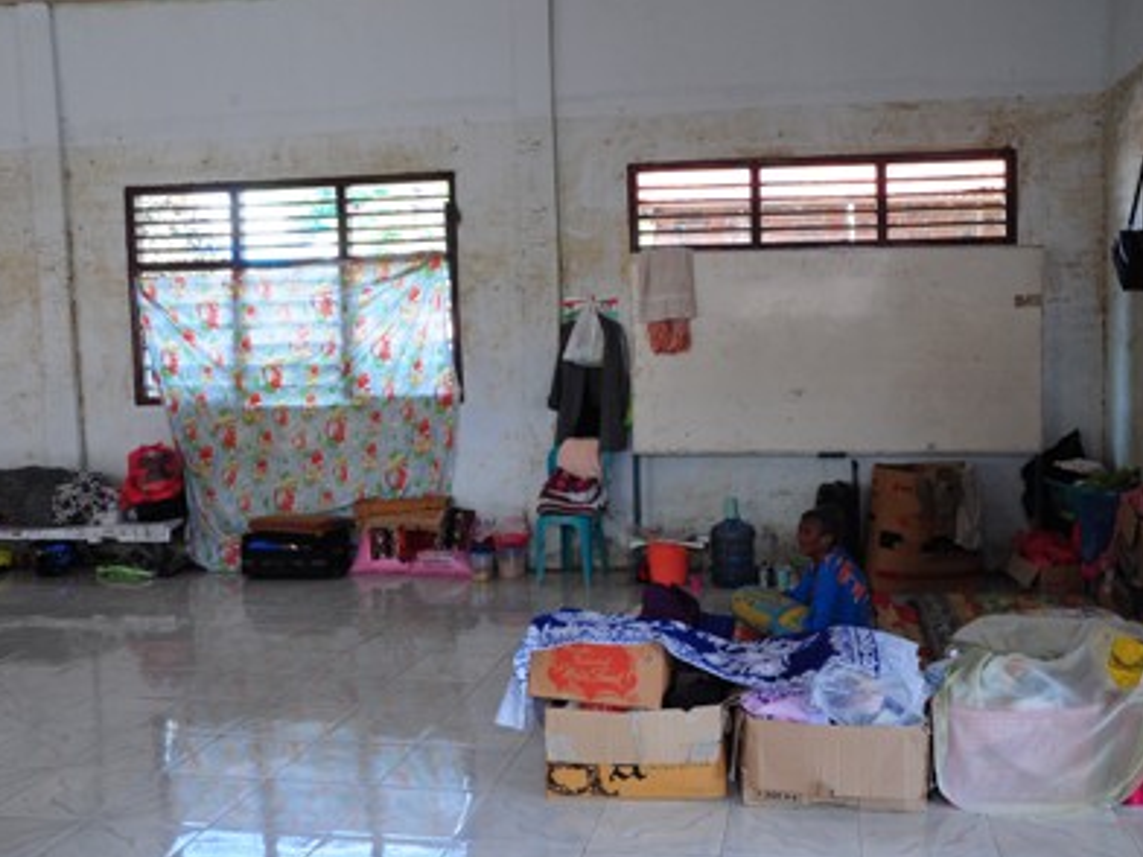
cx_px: 639
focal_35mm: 35
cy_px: 431
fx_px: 1141
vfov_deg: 41.2
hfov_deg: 53.1
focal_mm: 21
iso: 500
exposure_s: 1/10
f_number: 13
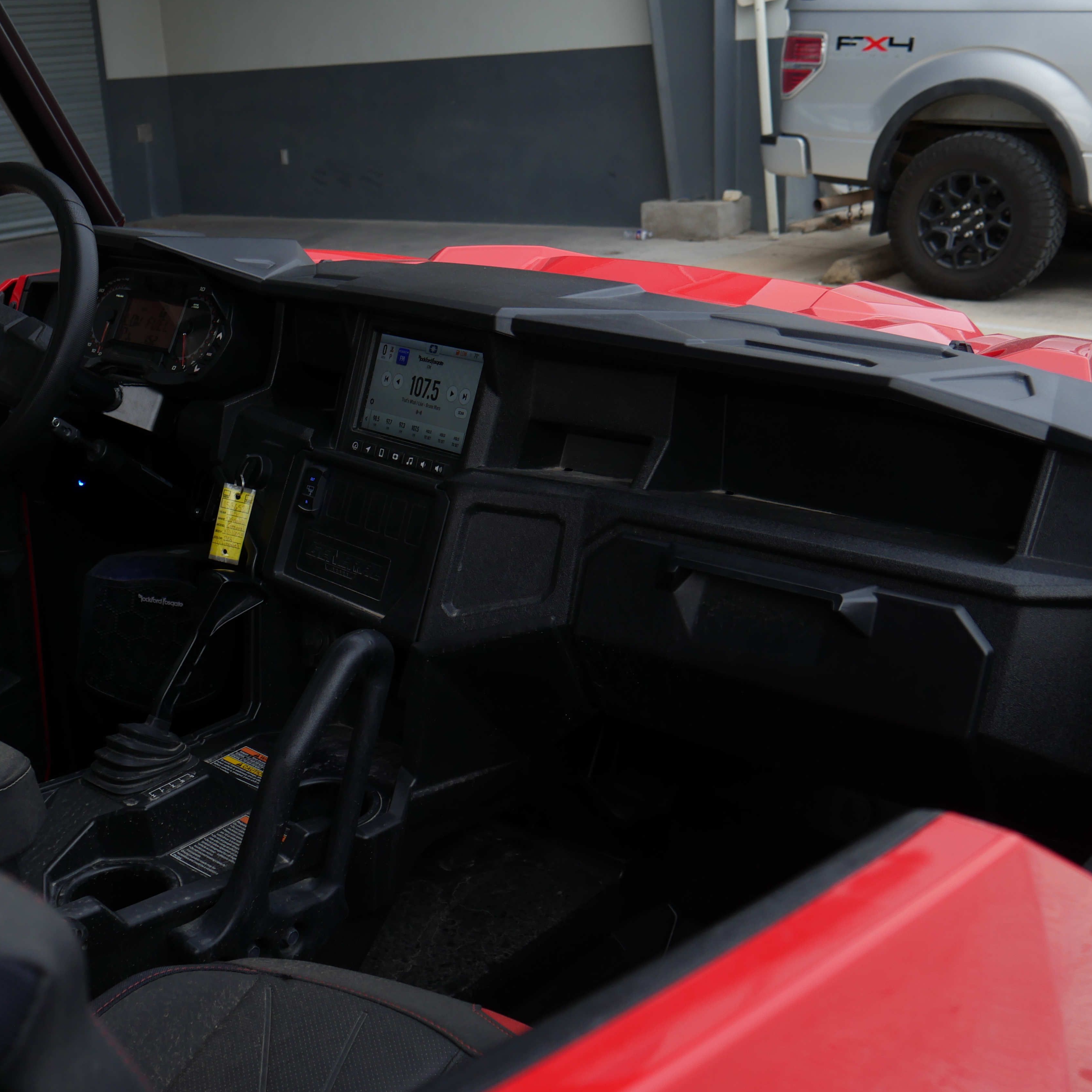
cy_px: 558
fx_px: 1463
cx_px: 367
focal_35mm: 41
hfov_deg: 40.4
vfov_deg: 40.9
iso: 200
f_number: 4.5
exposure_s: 1/160
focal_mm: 17
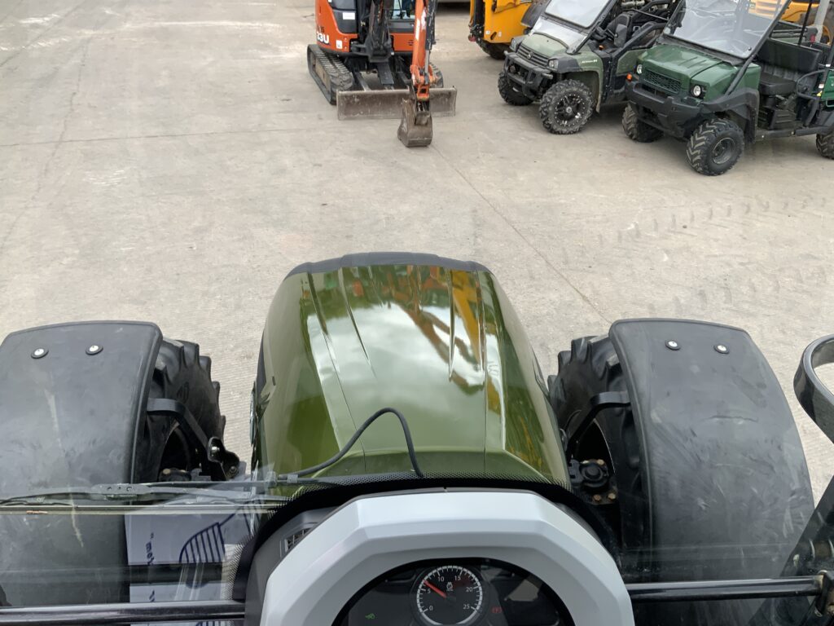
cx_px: 417
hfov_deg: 61.7
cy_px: 313
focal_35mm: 29
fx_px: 699
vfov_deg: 48.2
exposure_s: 1/126
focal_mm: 3
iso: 16
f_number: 1.8
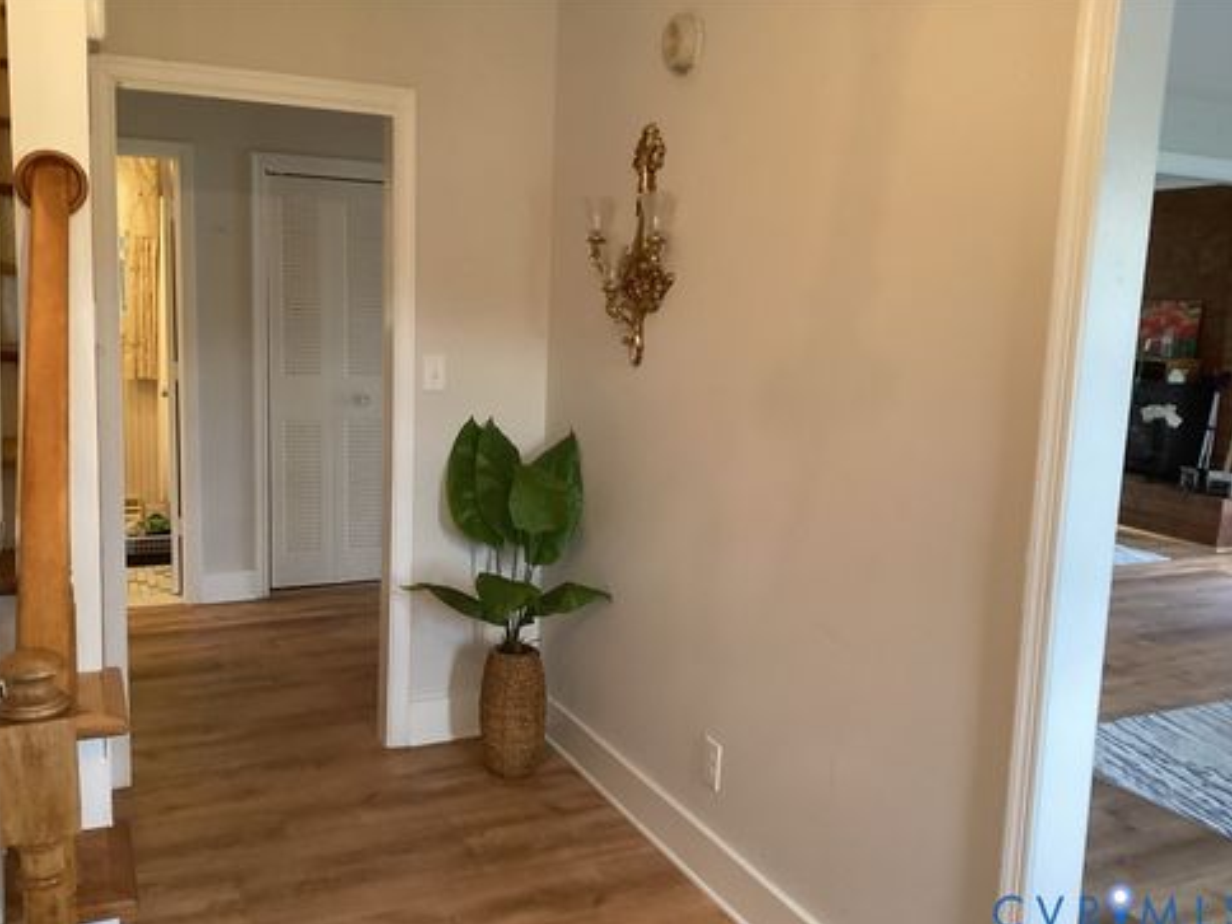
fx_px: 1139
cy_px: 470
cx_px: 611
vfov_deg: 44.2
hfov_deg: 56.8
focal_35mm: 32
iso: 200
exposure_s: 1/60
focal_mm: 3.3
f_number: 2.4
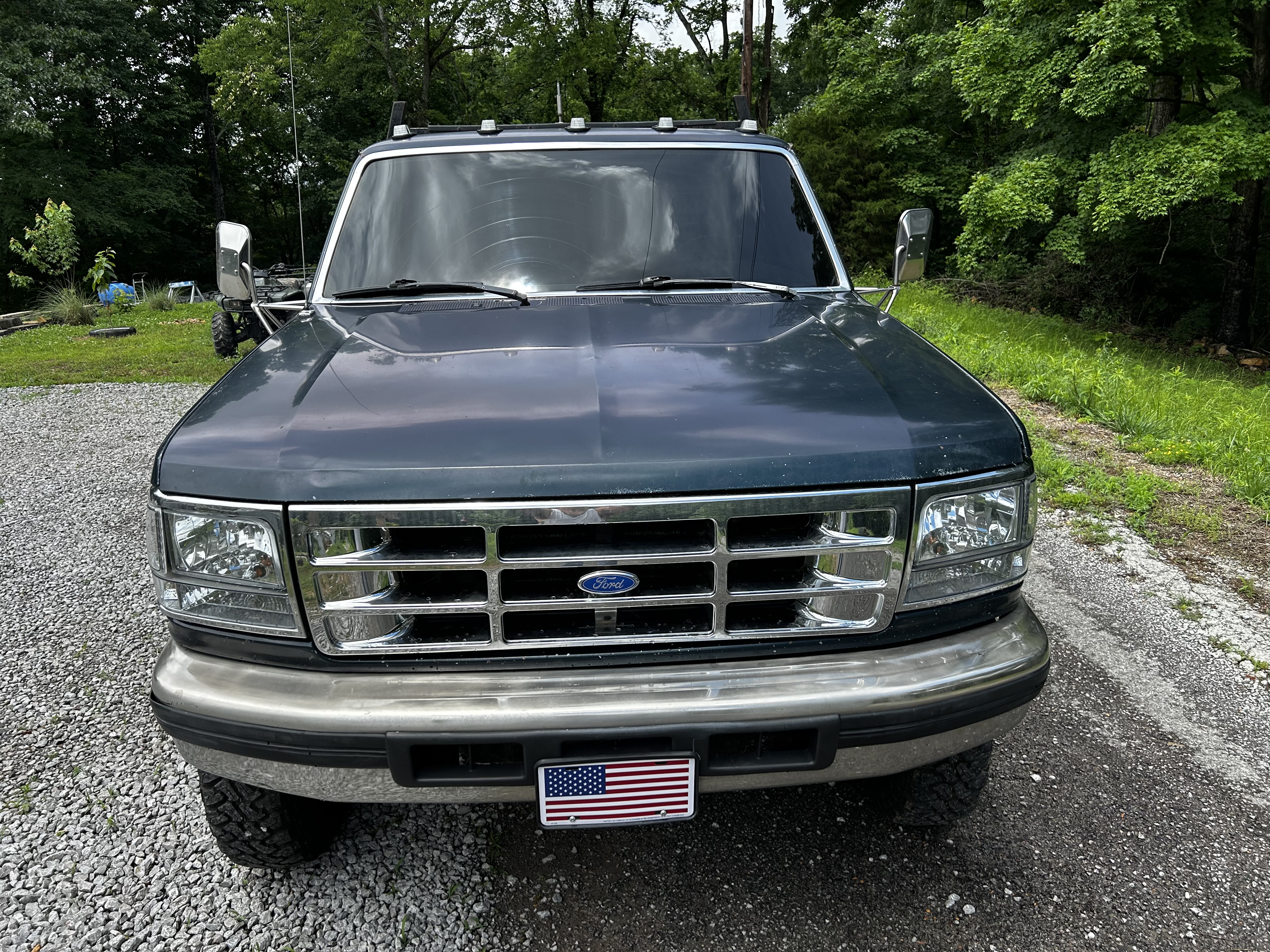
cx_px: 635
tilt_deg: -15.2
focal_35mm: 26
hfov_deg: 67.3
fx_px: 954
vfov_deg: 53.1
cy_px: 476
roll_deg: +2.1
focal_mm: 5.7
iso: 50
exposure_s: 1/1597
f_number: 1.5
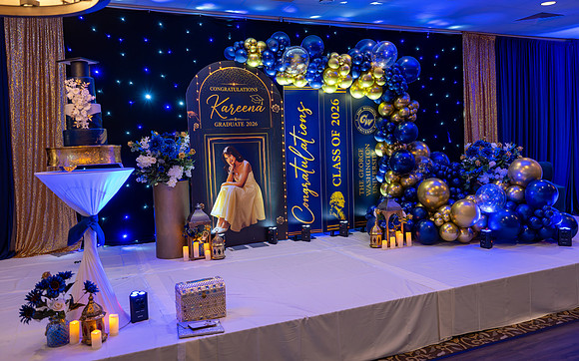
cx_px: 286
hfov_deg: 64.5
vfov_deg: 42.9
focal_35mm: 29
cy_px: 167
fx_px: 459
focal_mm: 28
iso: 1100
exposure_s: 1/60
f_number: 2.8
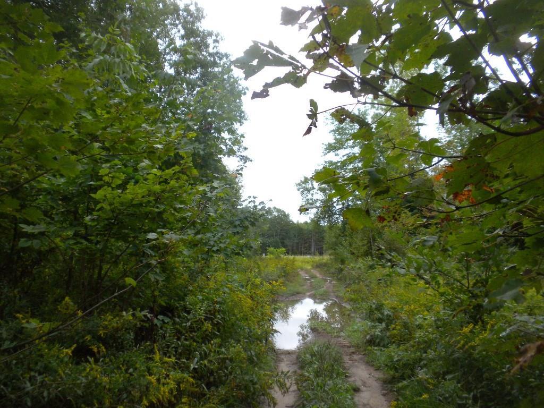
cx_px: 272
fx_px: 581
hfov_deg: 50.1
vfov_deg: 38.7
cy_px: 204
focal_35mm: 37
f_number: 3.5
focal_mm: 6.6
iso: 209
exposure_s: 1/794
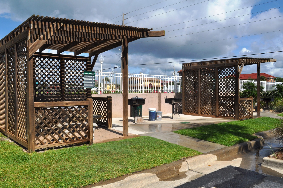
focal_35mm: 30
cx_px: 142
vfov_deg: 43.5
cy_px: 94
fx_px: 236
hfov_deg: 62.0
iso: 200
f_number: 11
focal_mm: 20
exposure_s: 1/500
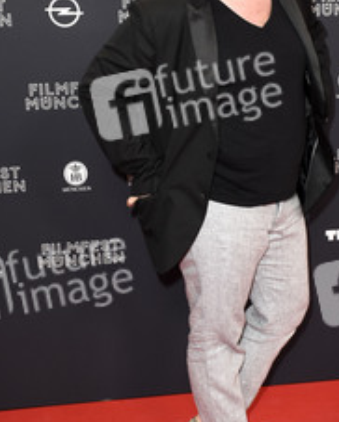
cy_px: 190
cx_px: 240
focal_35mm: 67
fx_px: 837
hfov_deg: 22.7
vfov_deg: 28.3
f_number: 6.3
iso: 640
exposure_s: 1/125
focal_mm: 27
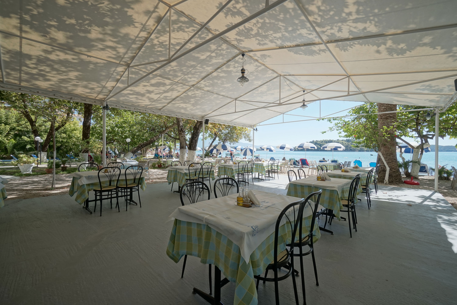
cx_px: 228
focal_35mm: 15
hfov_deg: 100.4
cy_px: 152
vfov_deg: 77.3
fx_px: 190
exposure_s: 1/320
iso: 400
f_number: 8
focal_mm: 10
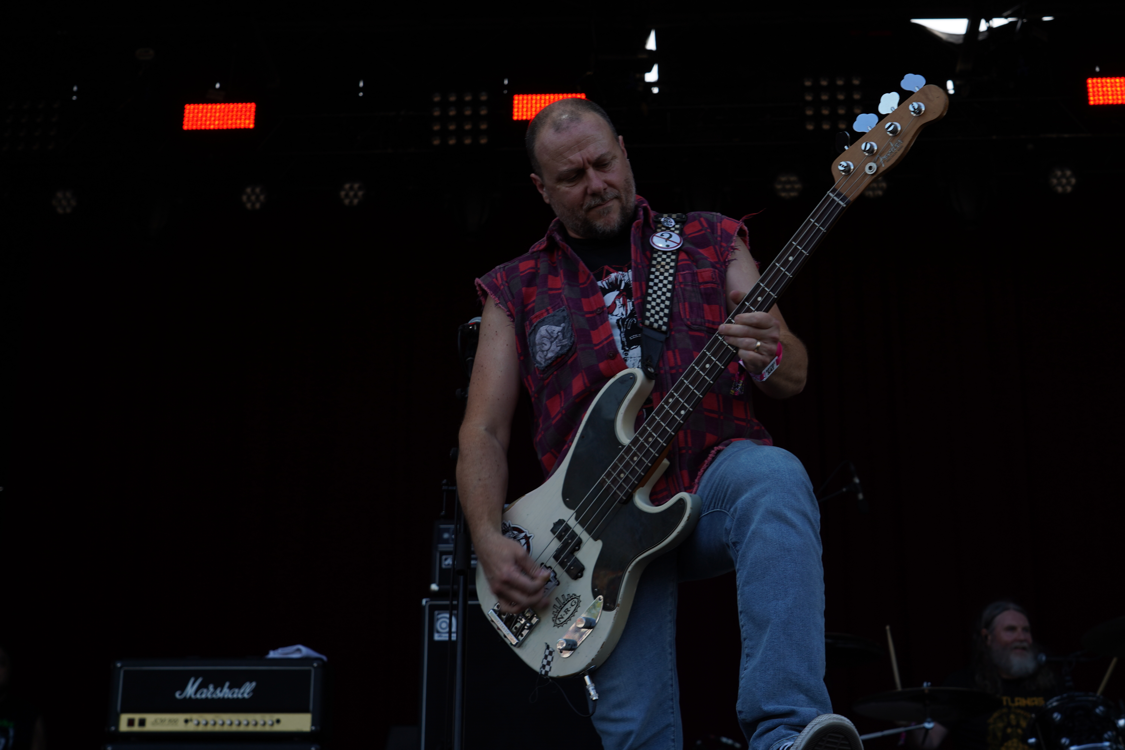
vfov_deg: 25.5
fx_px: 1656
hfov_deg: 37.5
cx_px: 562
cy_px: 375
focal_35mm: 53
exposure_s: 1/160
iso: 100
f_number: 7.1
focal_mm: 53
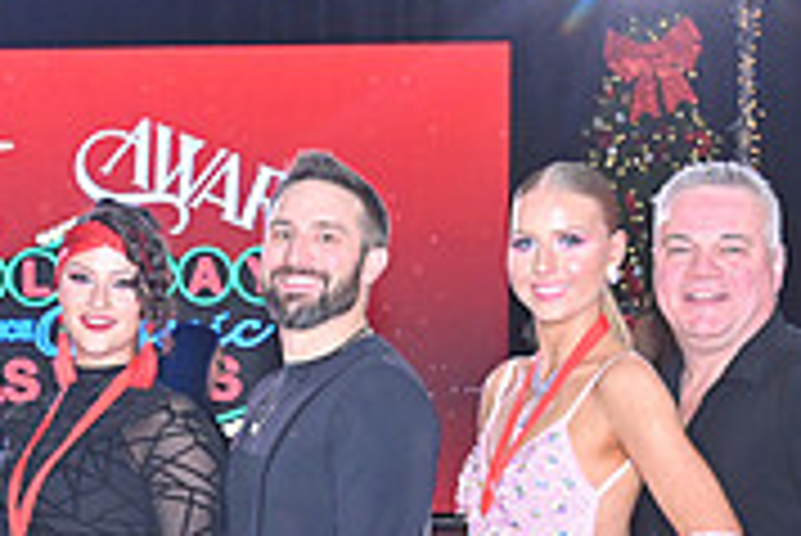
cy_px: 696
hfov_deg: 16.3
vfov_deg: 10.8
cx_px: 112
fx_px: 2761
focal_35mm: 124
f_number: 5
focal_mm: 38
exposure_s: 1/320
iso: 2000
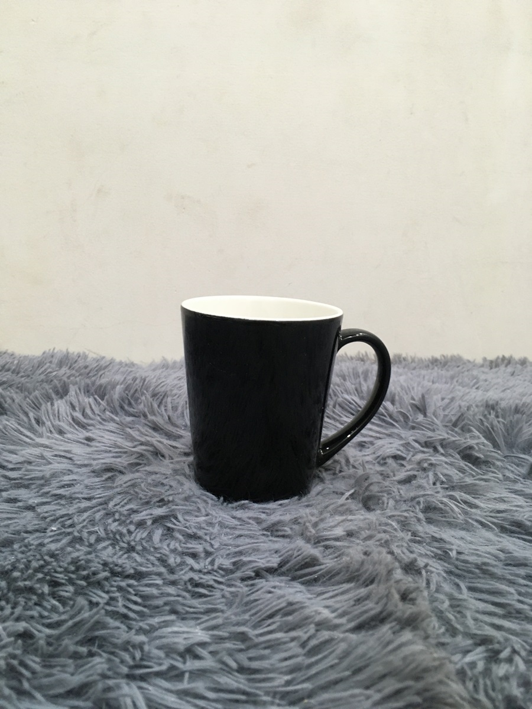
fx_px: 594
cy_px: 354
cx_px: 266
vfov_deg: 61.7
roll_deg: -0.9
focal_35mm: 29
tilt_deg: -8.9
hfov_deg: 48.2
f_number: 2.2
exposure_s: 1/33
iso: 125
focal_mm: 4.15
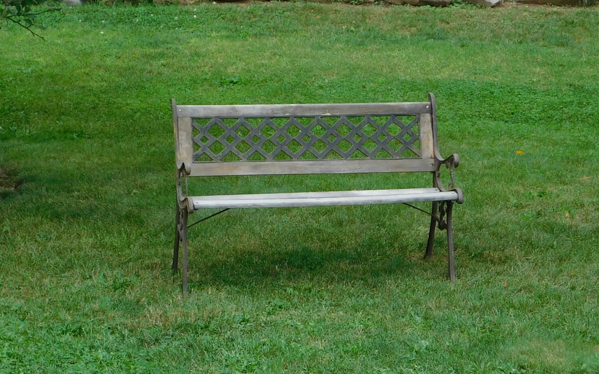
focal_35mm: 141
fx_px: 2301
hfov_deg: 14.8
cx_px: 261
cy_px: 207
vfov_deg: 9.3
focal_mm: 11.7
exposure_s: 1/60
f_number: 4.2
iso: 125
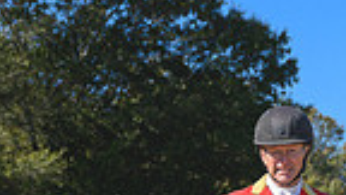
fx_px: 2174
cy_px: 468
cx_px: 69
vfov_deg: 5.0
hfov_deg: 9.1
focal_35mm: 237
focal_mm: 47
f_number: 4
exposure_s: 1/800
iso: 64
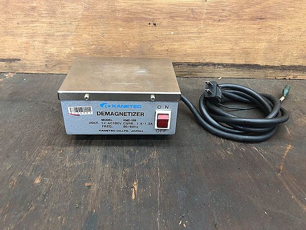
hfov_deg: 63.4
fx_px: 248
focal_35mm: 28
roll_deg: -2.2
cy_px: 115
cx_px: 153
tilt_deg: -33.7
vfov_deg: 49.7
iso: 100
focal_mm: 3.99
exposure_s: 1/15
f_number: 1.8
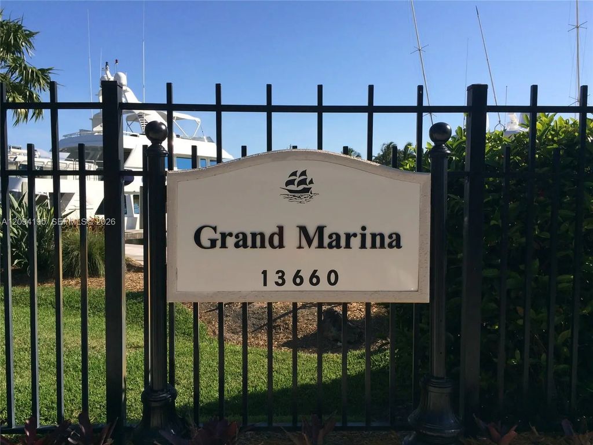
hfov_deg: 61.6
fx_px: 497
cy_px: 222
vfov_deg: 48.3
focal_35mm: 29
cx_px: 296
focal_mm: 4.15
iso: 32
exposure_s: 1/2160
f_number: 2.2
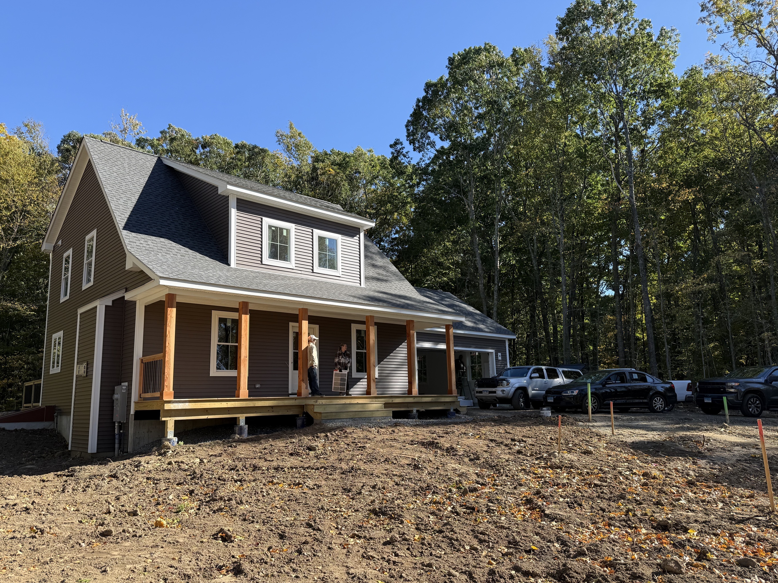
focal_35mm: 25
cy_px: 301
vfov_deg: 54.9
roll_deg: +1.3
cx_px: 381
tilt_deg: +10.4
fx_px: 562
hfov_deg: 69.4
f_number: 1.78
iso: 80
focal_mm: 6.76
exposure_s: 1/1437
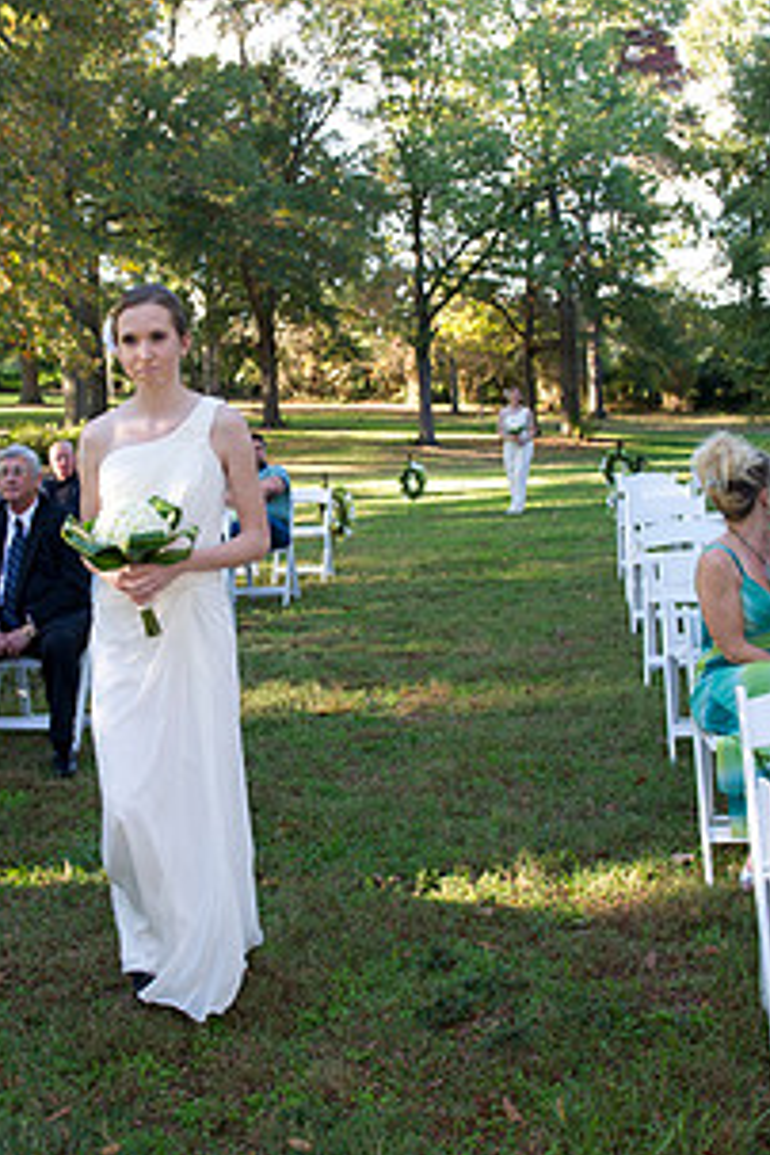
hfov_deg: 30.9
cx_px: 250
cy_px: 576
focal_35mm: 43
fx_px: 1379
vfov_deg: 45.4
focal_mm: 29
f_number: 5.6
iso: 500
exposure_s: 1/125
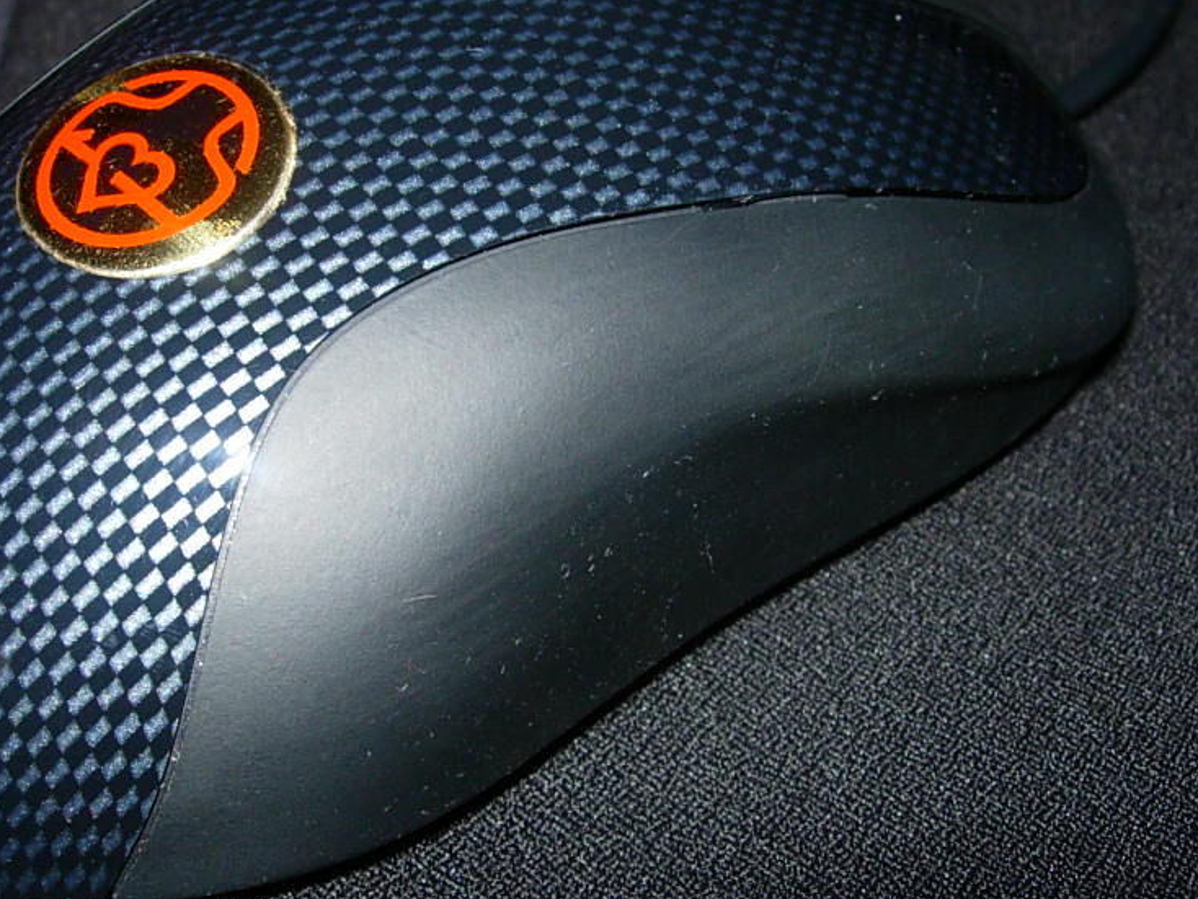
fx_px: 1835
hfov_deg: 36.2
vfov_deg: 27.5
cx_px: 620
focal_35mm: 53
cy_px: 478
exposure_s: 1/64
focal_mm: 7.8
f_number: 4.8
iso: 100
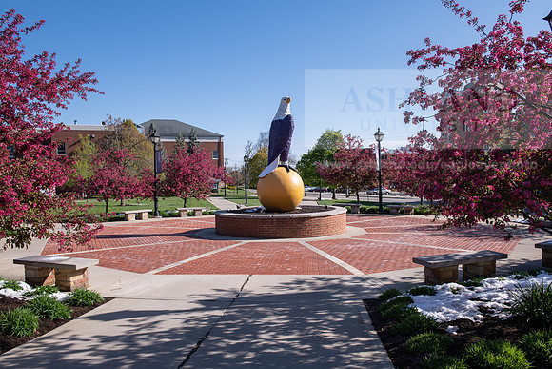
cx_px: 276
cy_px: 184
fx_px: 429
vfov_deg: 46.4
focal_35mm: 28
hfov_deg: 65.5
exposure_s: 1/320
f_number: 8
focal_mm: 28
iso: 125
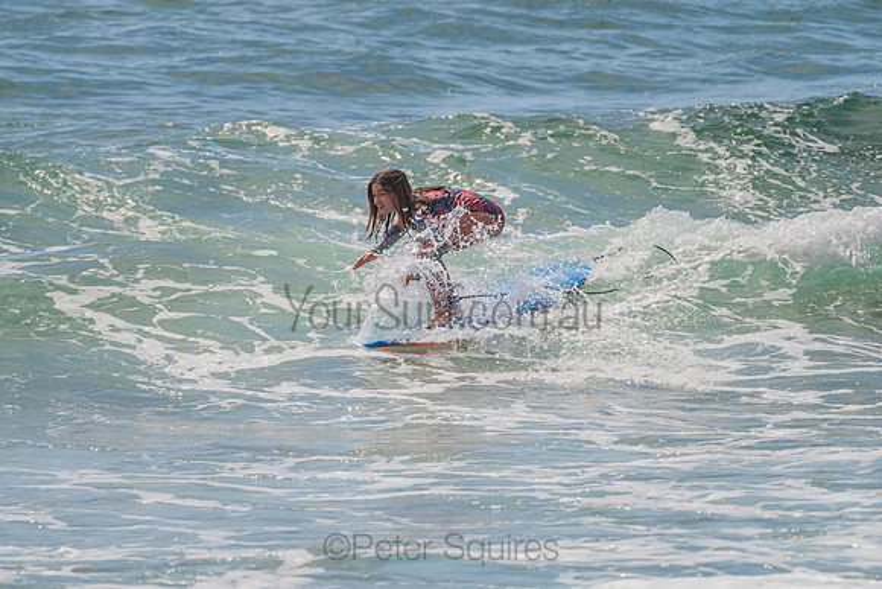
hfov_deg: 3.4
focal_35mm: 613
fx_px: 15030
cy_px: 268
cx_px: 441
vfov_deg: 2.2
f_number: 5.6
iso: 160
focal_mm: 500
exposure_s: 1/500
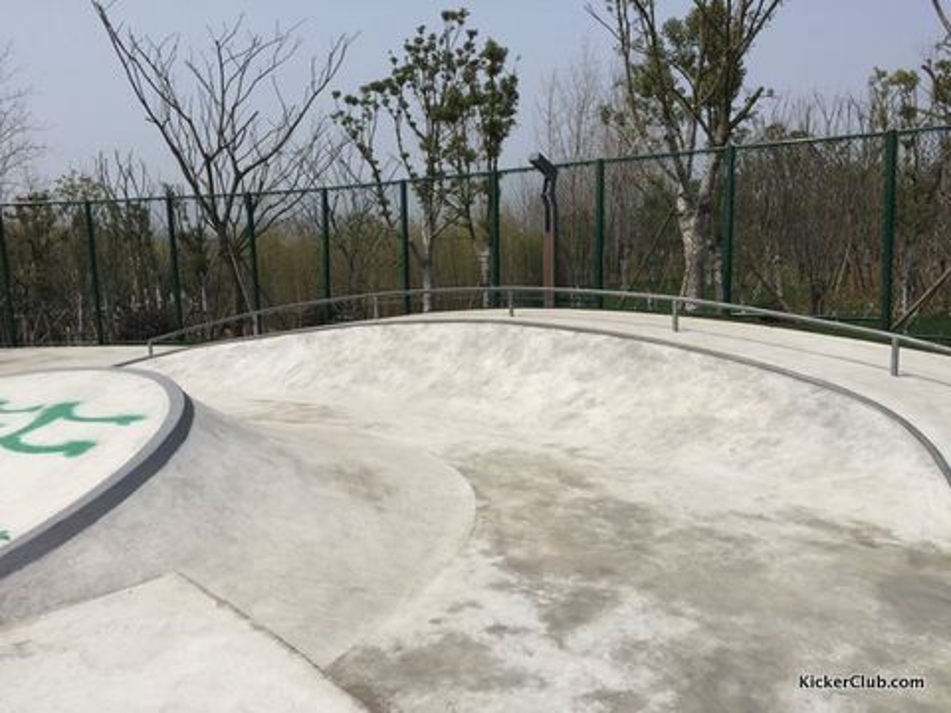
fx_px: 797
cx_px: 476
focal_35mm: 29
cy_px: 356
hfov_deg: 61.7
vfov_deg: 48.2
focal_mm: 4.15
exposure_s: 1/3597
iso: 32
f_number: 2.2
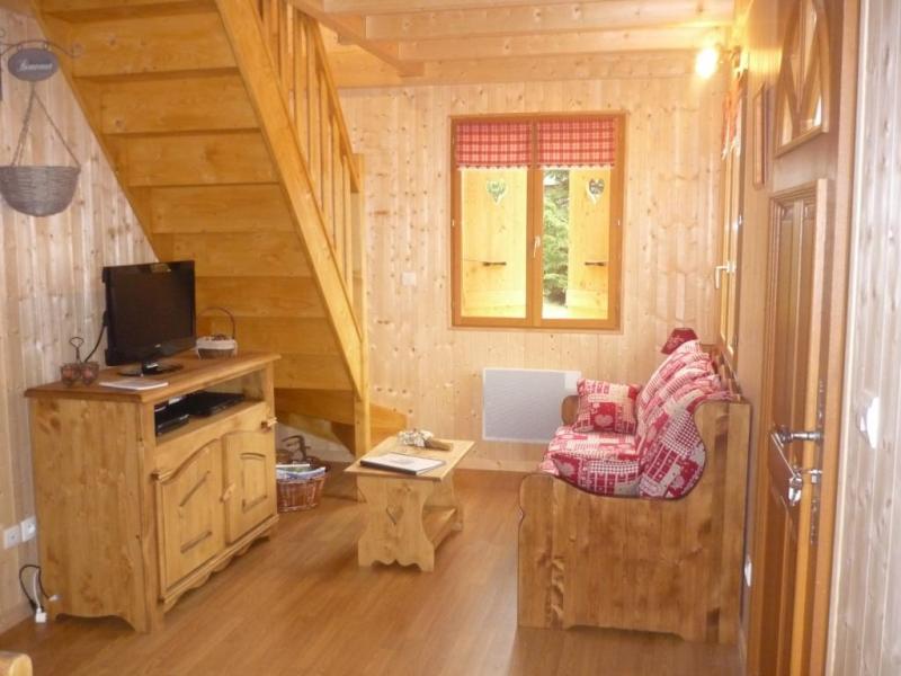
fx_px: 859
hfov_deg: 55.4
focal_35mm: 33
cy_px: 338
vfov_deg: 42.9
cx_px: 450
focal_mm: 5.5
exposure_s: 1/30
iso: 500
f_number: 2.8
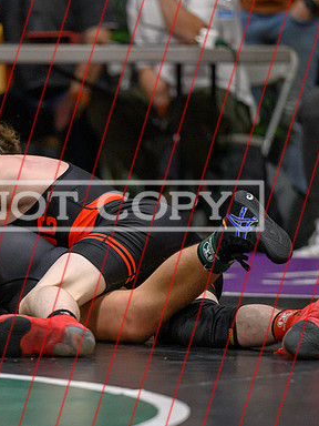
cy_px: 250
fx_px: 4436
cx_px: 61
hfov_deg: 4.1
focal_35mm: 361
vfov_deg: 5.5
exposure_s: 1/800
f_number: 2.8
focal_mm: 185
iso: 8000
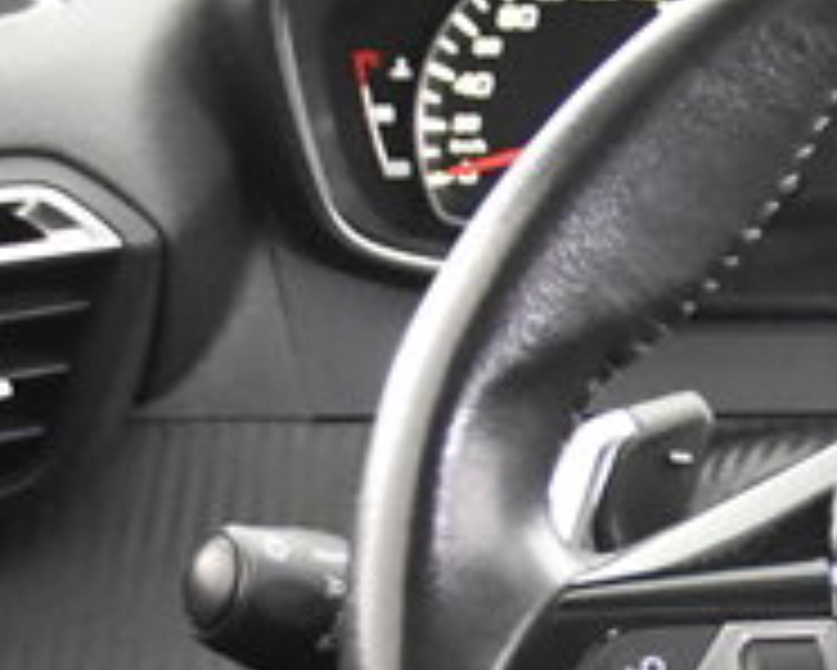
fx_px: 4610
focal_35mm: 186
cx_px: 1278
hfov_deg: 10.0
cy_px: 1135
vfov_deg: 8.1
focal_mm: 24
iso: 7200
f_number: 3
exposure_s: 1/40
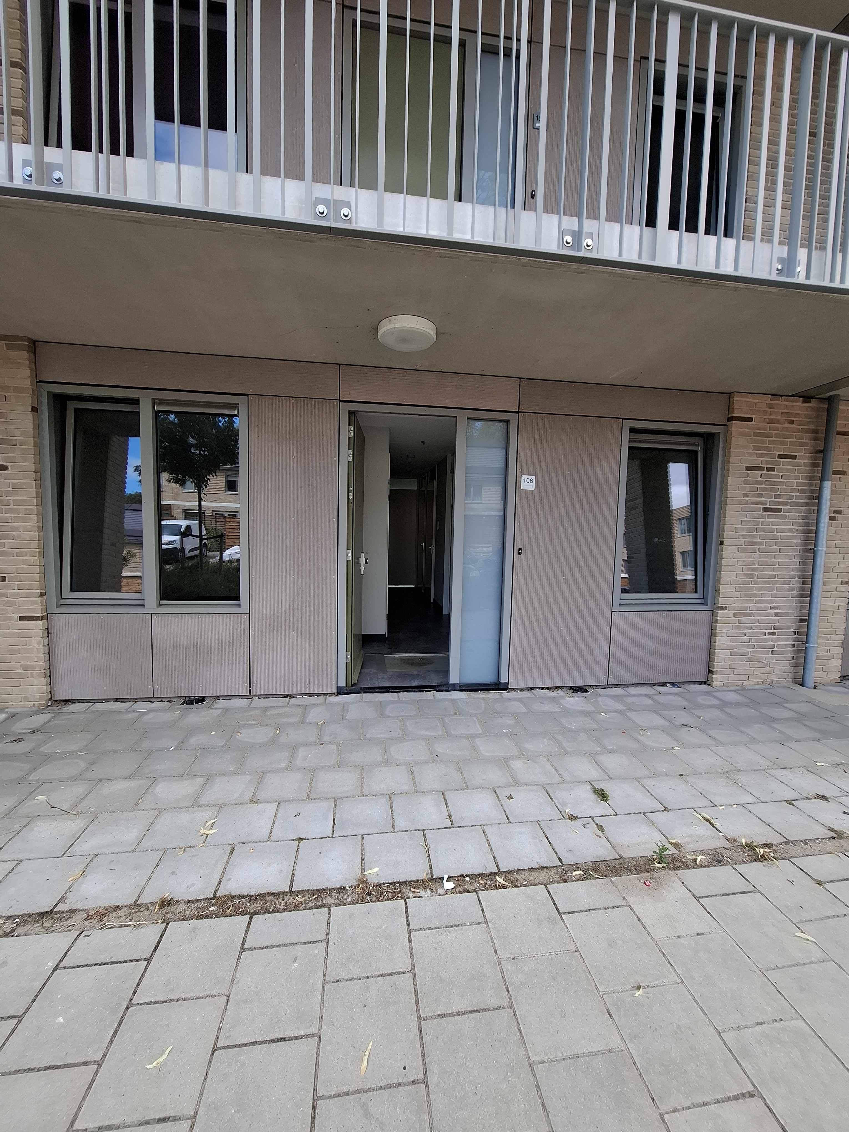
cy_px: 566
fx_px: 425
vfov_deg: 106.2
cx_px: 424
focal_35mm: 13
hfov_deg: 89.9
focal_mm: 1.74
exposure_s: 1/129
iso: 40
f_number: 2.2
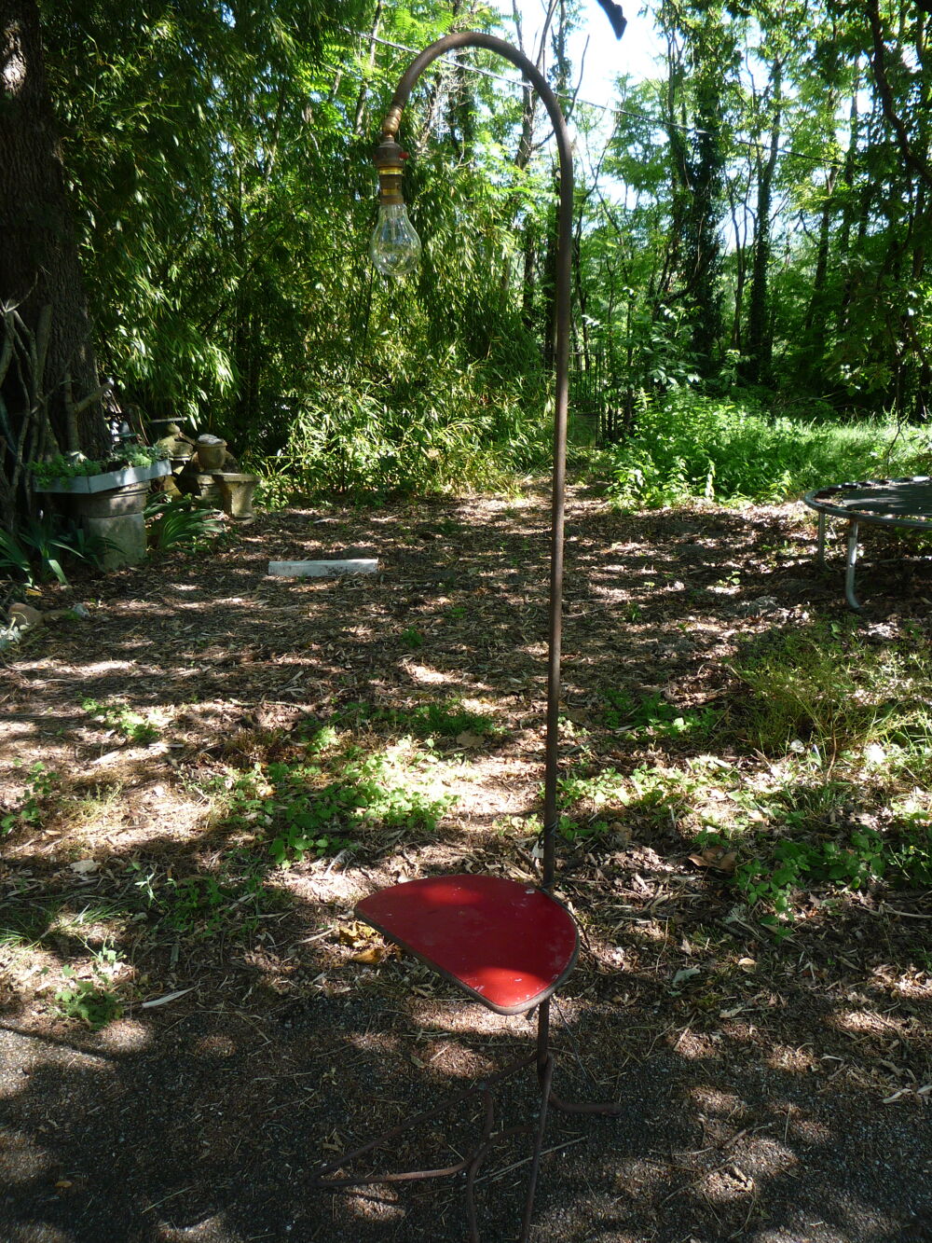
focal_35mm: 30
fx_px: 1077
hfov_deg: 46.8
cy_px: 622
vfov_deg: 60.0
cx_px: 466
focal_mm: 5.2
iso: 100
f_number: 3.5
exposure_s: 1/100
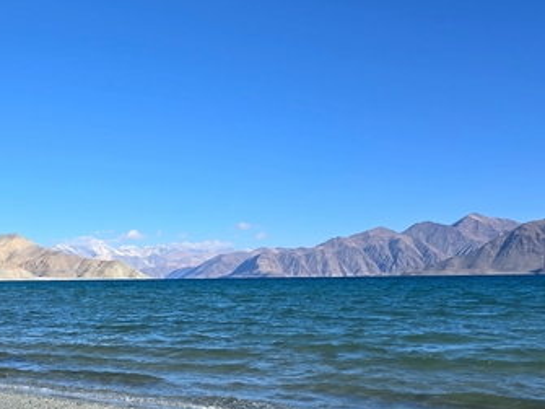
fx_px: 692
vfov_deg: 31.9
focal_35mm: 44
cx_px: 78
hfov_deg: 40.4
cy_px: 334
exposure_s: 1/775
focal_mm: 6.3
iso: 12
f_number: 1.7
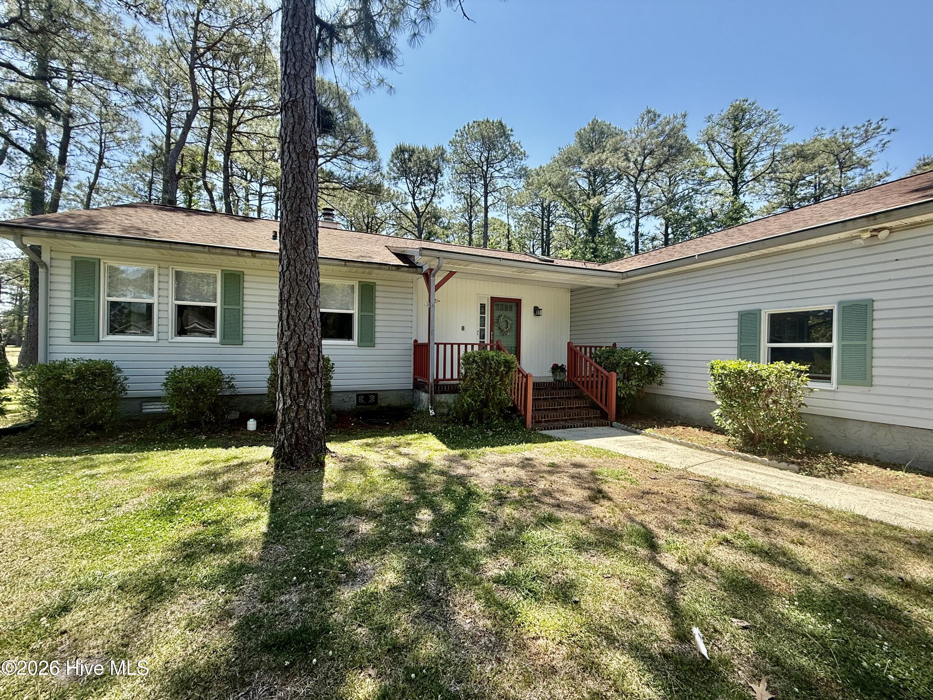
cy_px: 350
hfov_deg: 102.1
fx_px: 377
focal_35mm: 14
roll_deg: -0.5
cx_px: 466
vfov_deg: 85.7
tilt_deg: +0.5
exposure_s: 1/554
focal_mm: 2.22
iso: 64
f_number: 2.2
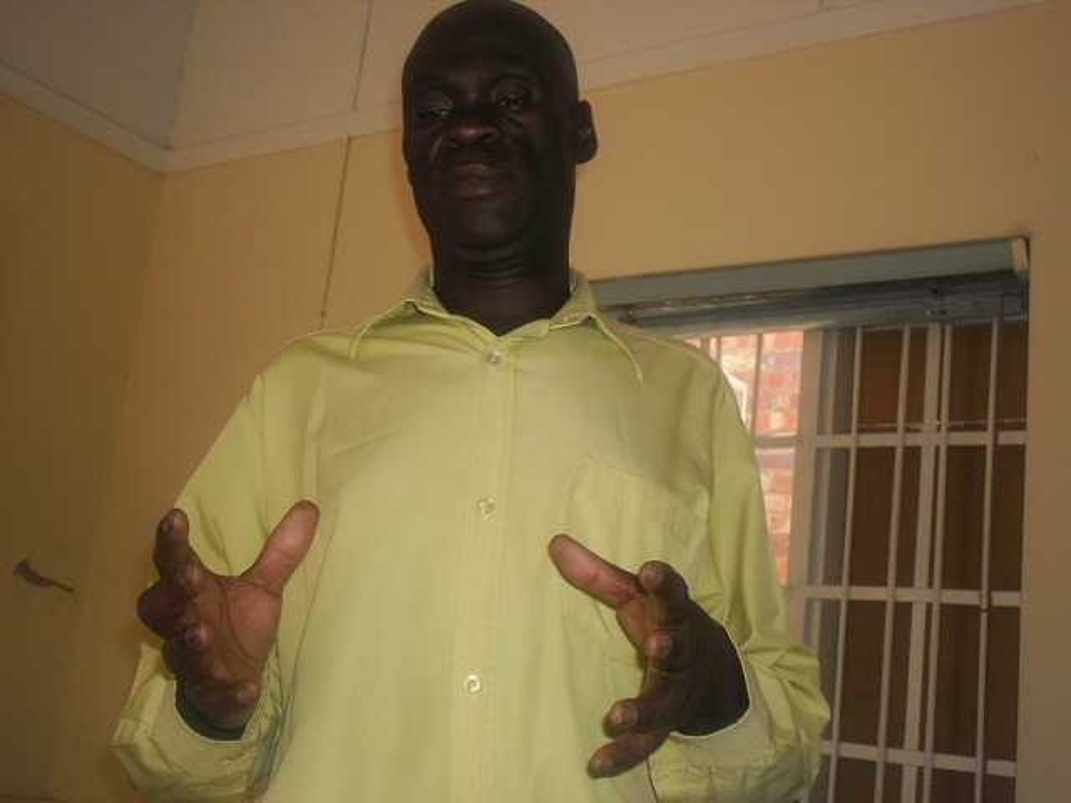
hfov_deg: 41.2
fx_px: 1423
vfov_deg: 31.5
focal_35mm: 46
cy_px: 402
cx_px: 536
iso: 80
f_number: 3.8
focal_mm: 8.1
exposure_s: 1/45
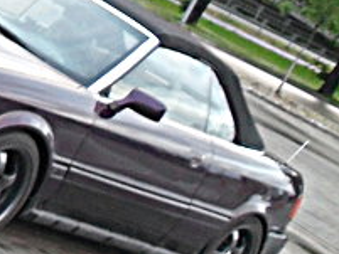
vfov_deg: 9.2
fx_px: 1558
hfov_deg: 10.9
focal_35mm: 159
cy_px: -91
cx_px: -415
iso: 200
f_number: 2.8
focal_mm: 6.2
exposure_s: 1/20
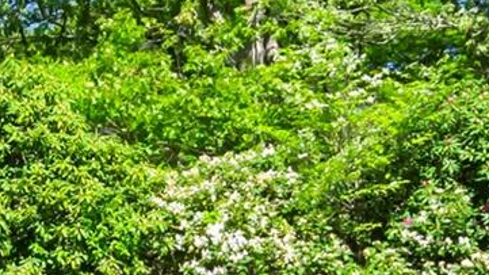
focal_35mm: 98
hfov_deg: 20.7
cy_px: 264
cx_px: -58
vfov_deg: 12.2
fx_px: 1270
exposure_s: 1/400
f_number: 8
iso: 400
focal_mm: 11
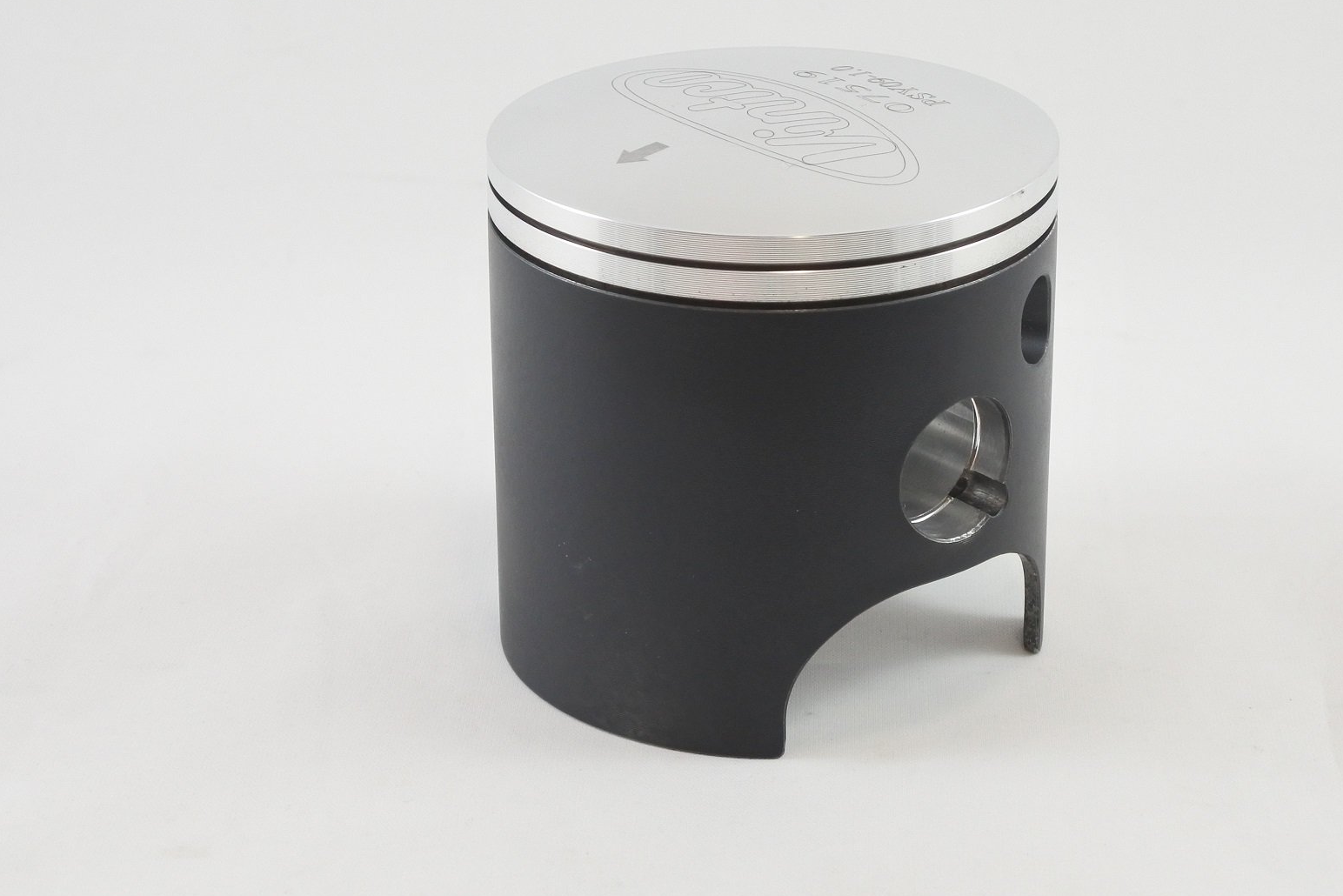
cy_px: 369
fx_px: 2388
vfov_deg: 21.2
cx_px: 772
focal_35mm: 64
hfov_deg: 31.4
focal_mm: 18.9
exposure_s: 1/125
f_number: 4.5
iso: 450
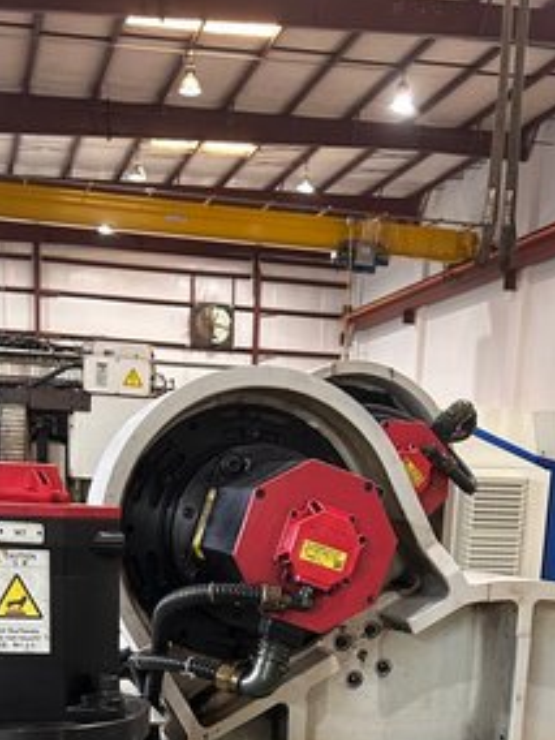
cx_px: 250
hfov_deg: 26.5
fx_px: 1176
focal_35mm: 55
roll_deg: -2.0
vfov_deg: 32.0
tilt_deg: -13.0
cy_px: 753
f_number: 1.5
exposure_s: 1/60
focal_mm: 5.7
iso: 200
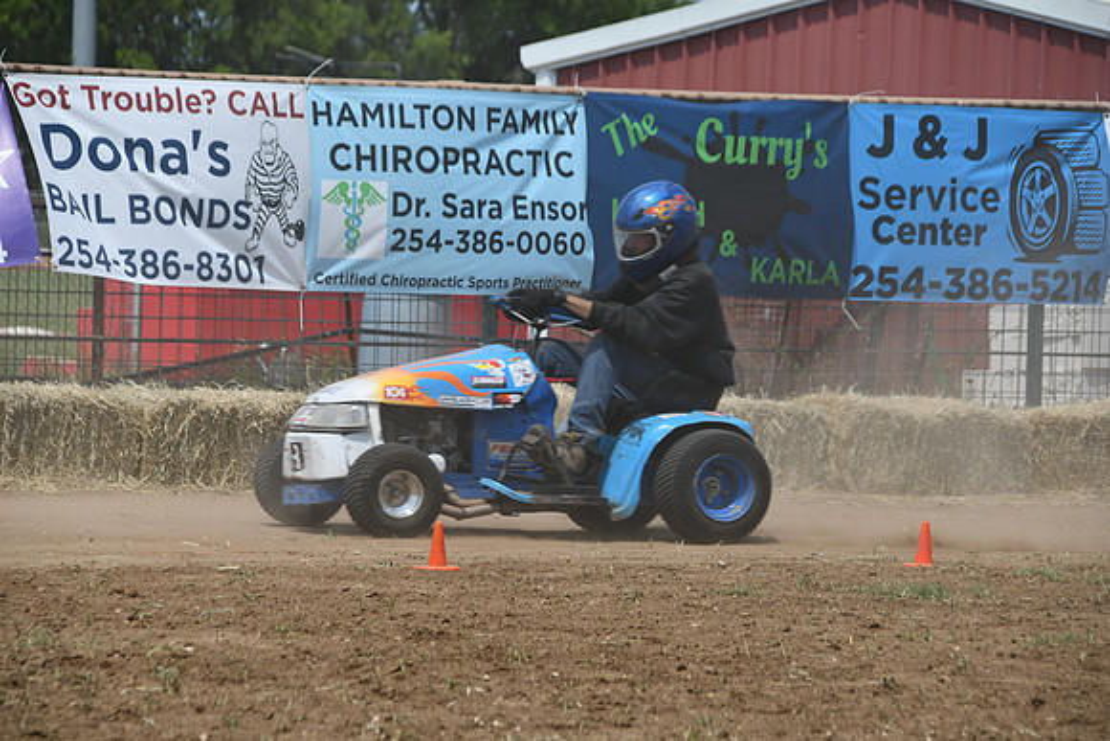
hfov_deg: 7.9
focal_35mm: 262
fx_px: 8080
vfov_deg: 5.2
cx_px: 555
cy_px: 370
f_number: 8
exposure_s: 1/500
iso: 100
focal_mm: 175
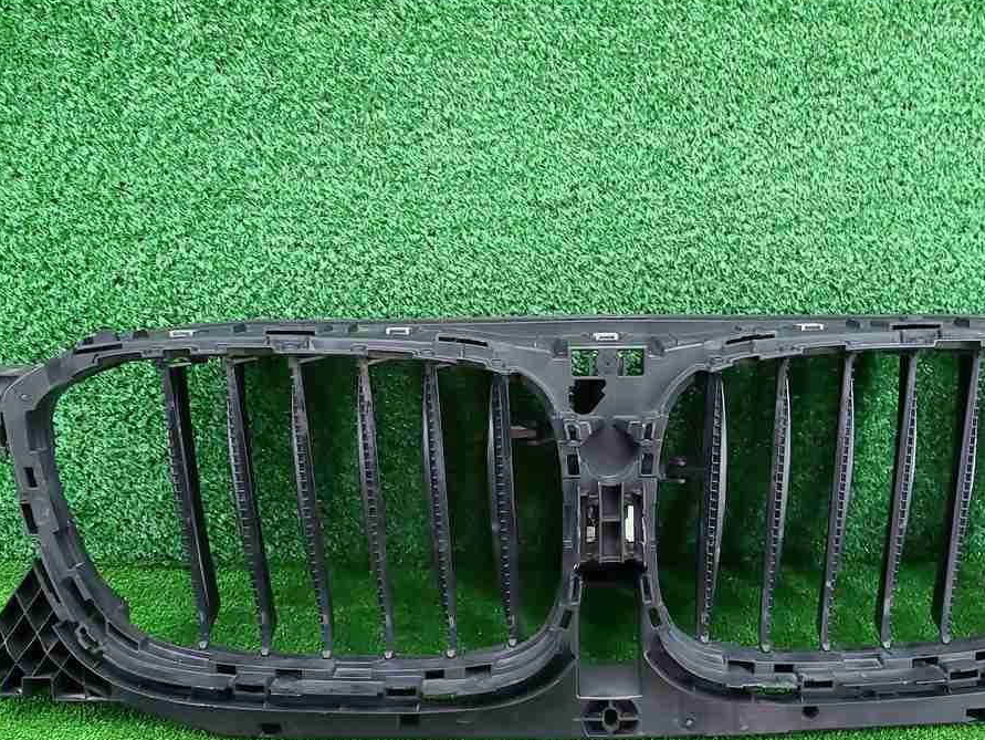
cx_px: 598
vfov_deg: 33.6
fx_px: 1196
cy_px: 566
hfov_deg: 44.5
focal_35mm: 42
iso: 414
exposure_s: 1/50
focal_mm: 5.4
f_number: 1.8
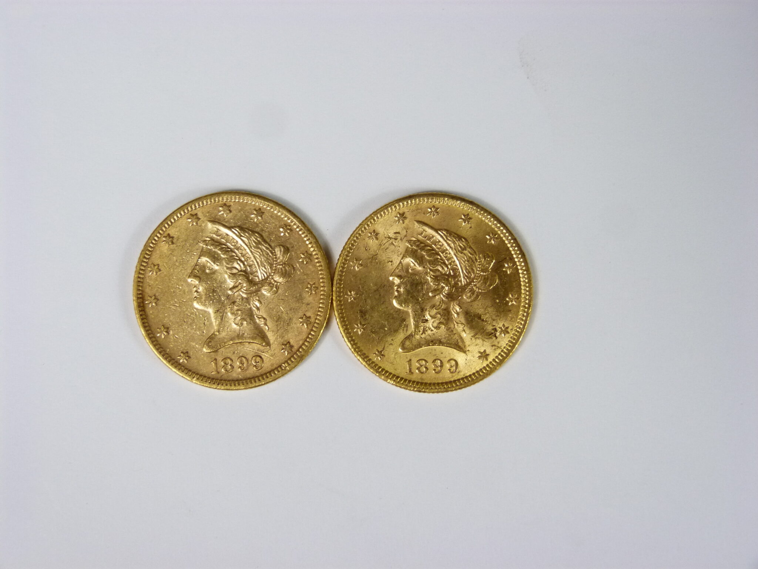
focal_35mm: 60
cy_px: 284
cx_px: 379
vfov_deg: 24.4
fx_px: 1314
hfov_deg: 32.2
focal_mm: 10.8
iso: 250
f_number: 3.2
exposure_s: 1/60
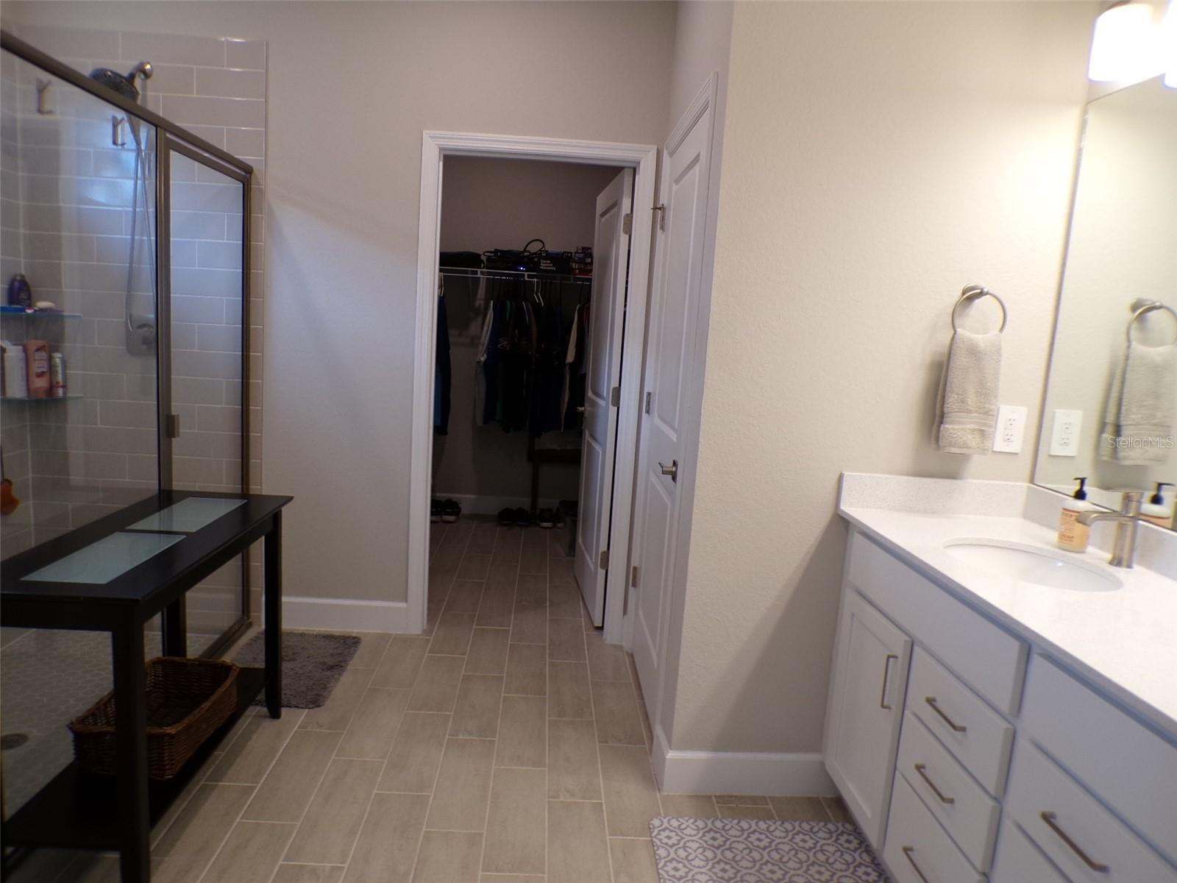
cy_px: 442
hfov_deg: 71.6
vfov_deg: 56.8
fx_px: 816
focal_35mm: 24
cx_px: 588
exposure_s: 1/34
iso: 125
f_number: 3
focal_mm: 4.3
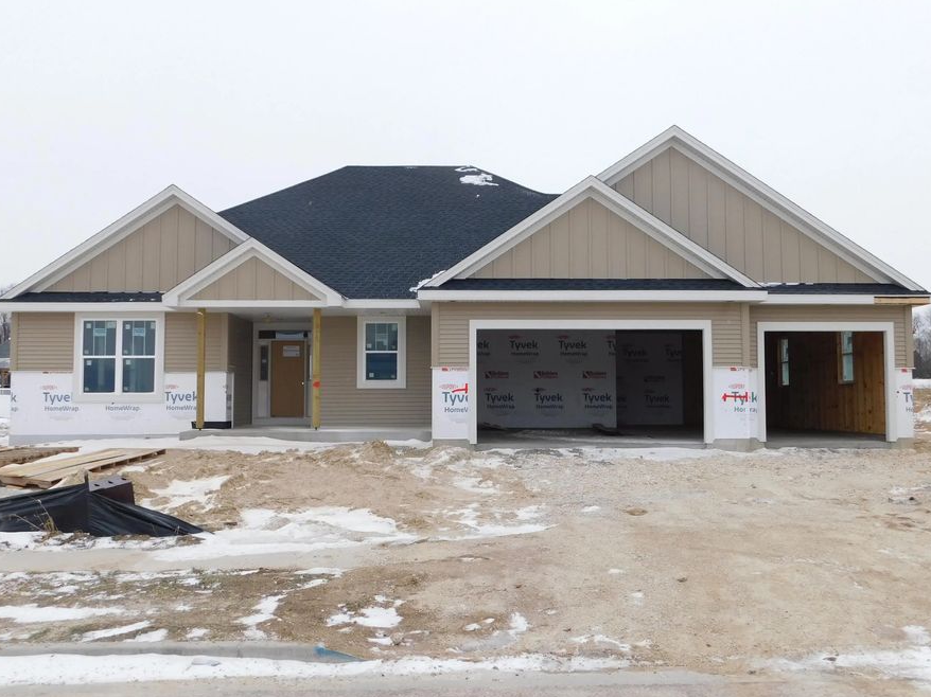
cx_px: 466
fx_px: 941
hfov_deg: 52.6
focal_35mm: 35
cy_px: 345
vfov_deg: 40.7
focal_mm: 5.3
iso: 125
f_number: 3.2
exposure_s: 1/400
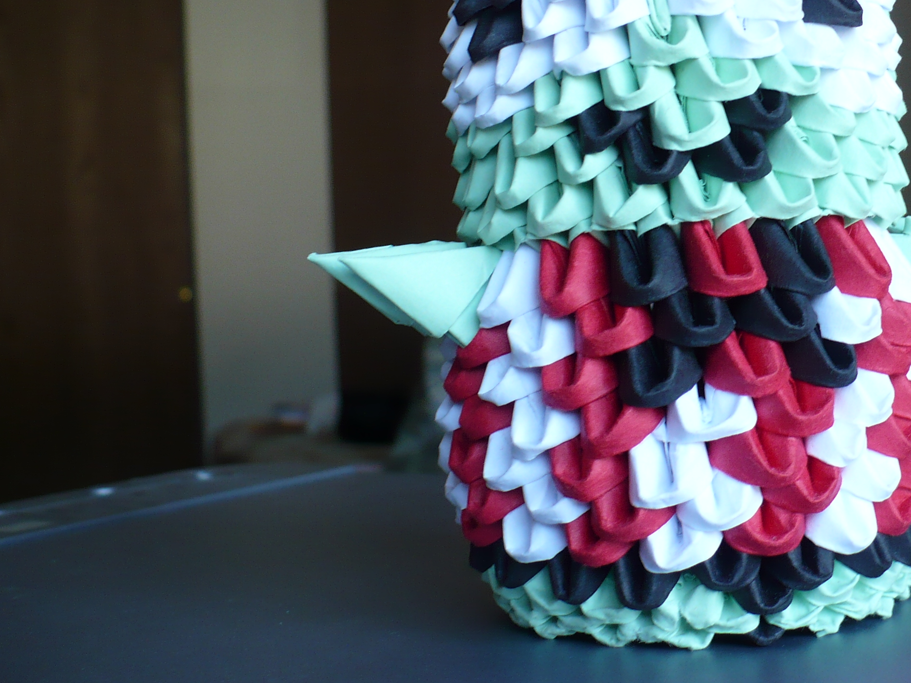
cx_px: 695
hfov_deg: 31.5
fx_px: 1579
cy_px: 194
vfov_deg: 24.2
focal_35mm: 60
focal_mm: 6.1
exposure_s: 1/30
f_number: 2.8
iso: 100
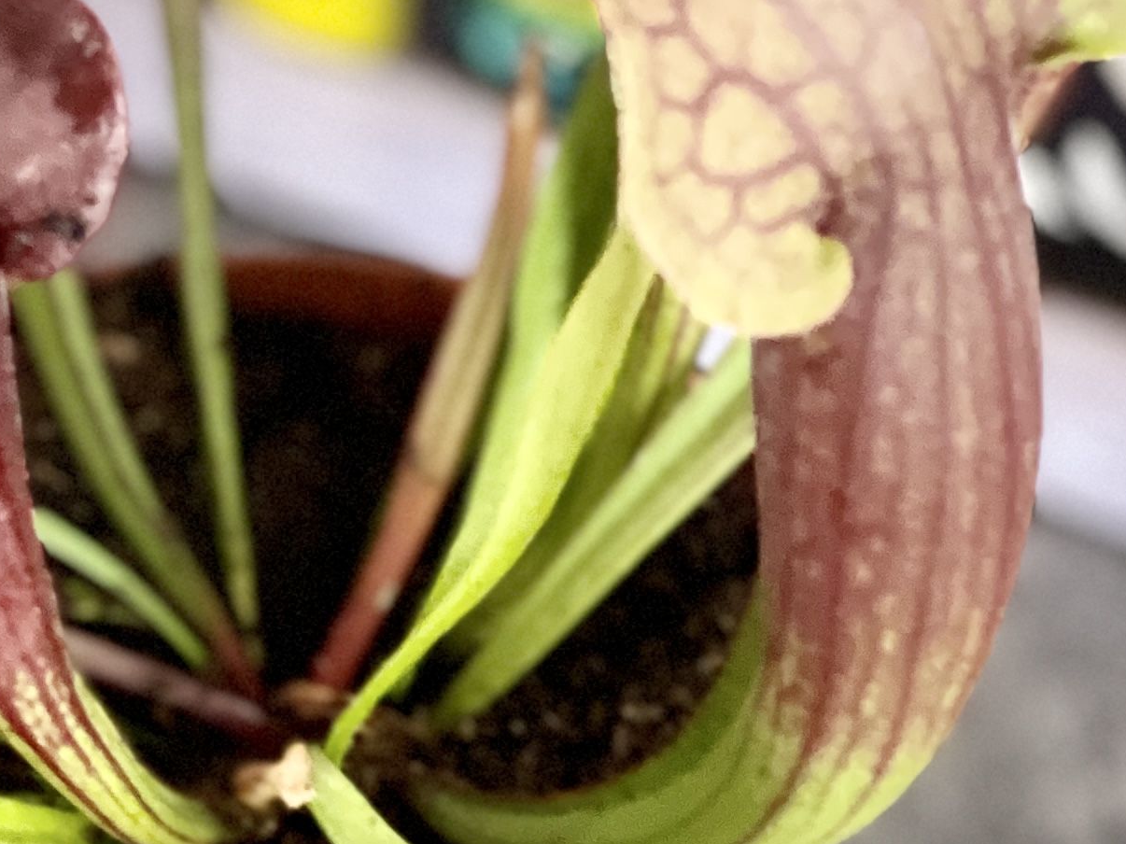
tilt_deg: -39.9
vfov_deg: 6.9
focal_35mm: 214
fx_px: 6960
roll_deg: +4.1
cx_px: 147
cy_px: 267
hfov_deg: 9.2
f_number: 2.2
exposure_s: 1/25
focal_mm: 7.5
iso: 320
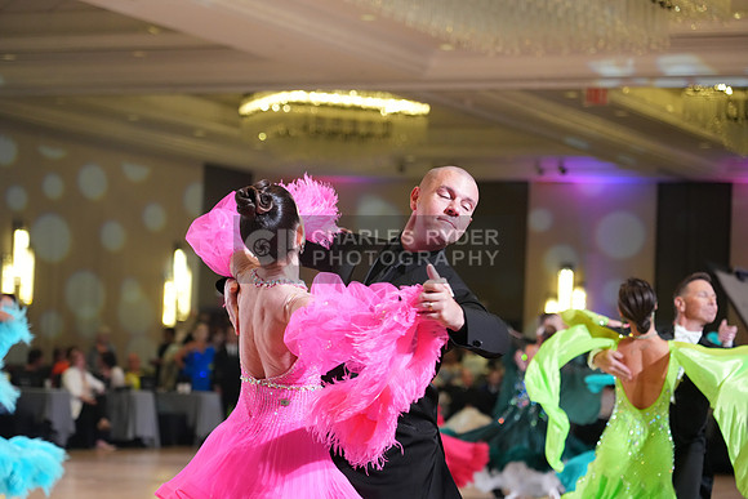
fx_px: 2182
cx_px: 374
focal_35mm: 105
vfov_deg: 13.0
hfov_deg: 19.5
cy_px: 250
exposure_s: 1/320
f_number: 4
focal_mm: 105
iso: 3200
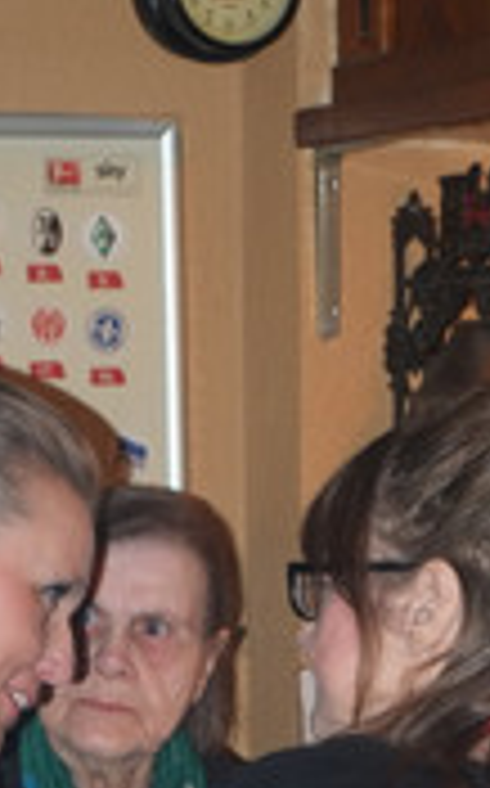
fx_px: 2934
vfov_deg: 14.9
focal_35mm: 137
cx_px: 56
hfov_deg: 9.5
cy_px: 869
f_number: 5.6
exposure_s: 1/15
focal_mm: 31.5
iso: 800
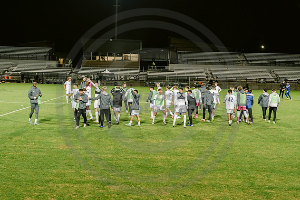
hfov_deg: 37.5
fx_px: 442
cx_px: 149
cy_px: 102
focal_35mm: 53
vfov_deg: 25.5
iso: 2000
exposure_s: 1/125
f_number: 5.6
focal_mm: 52
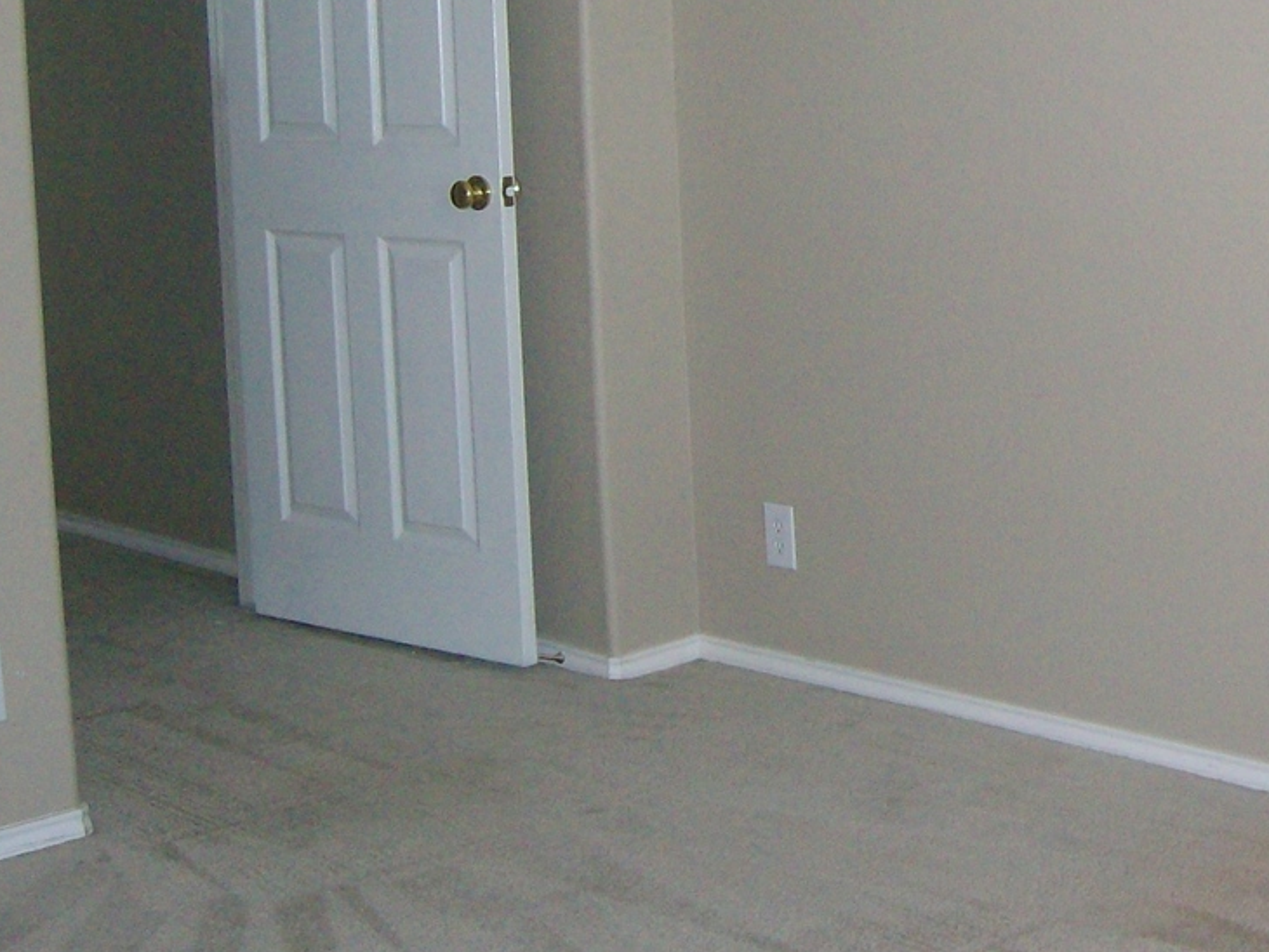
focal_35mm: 69
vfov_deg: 21.1
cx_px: 1059
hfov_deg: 27.5
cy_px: 200
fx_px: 2530
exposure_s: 1/40
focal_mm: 5.8
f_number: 2.8
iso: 210
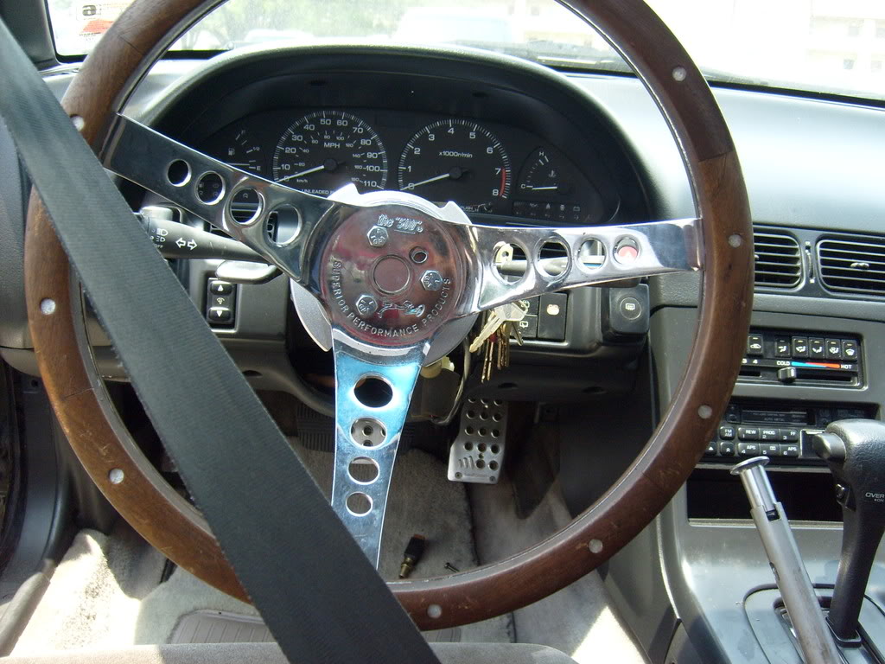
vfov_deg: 40.7
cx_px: 442
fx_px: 895
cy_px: 332
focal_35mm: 35
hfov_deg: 52.6
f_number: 2.8
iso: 80
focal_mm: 5.8
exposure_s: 1/180
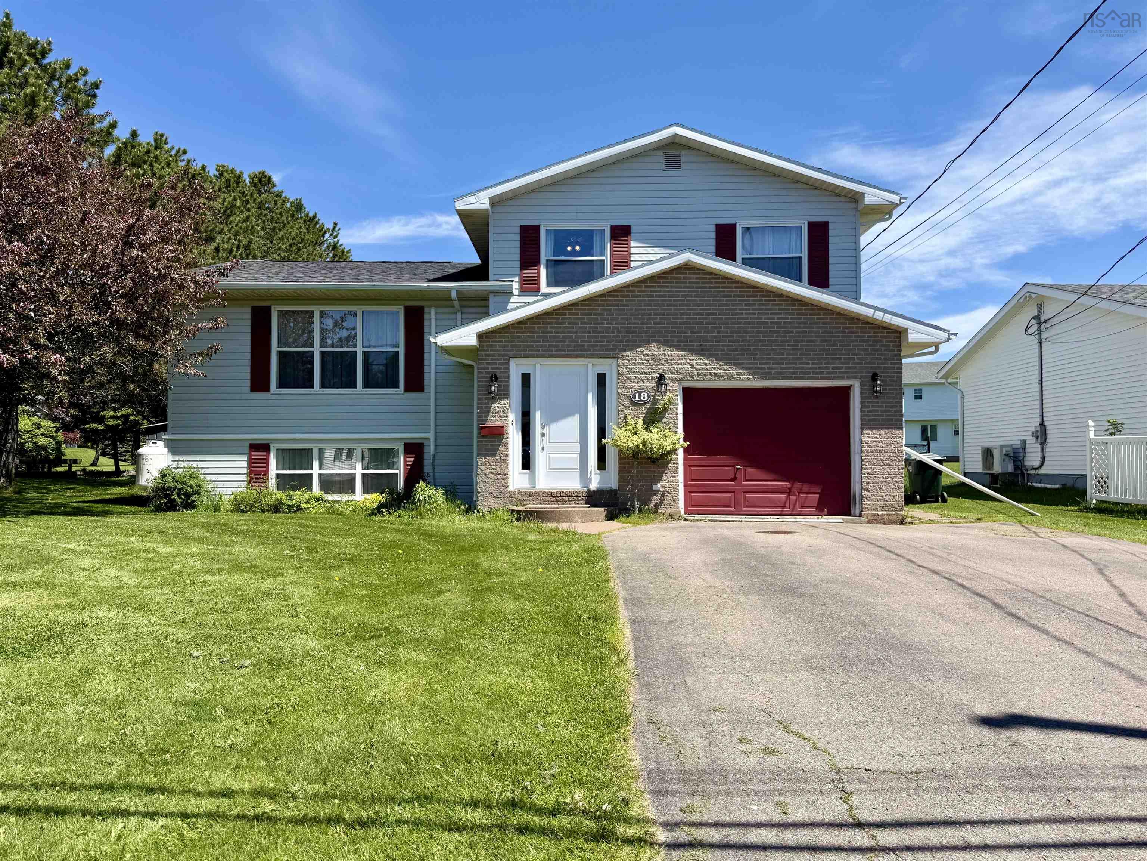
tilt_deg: +2.1
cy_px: 430
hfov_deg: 71.6
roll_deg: +0.3
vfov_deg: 56.8
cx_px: 574
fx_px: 795
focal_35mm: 24
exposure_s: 1/3953
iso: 80
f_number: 1.78
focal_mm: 6.76
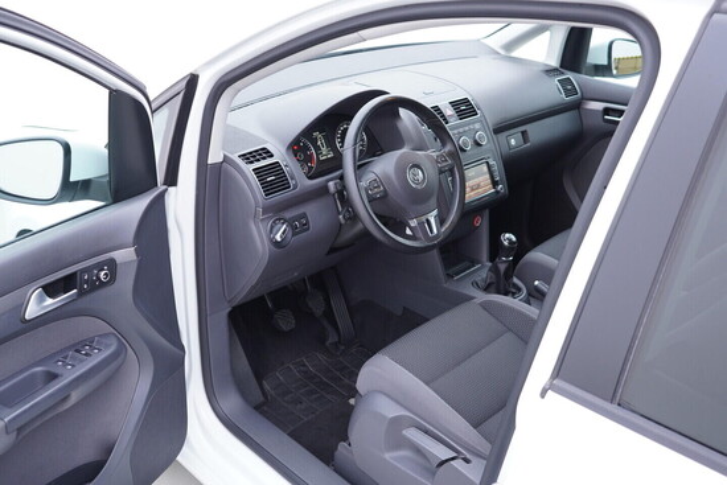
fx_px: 727
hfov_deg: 53.1
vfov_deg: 36.9
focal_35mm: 36
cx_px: 364
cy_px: 242
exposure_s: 1/40
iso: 250
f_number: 2.8
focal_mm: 24
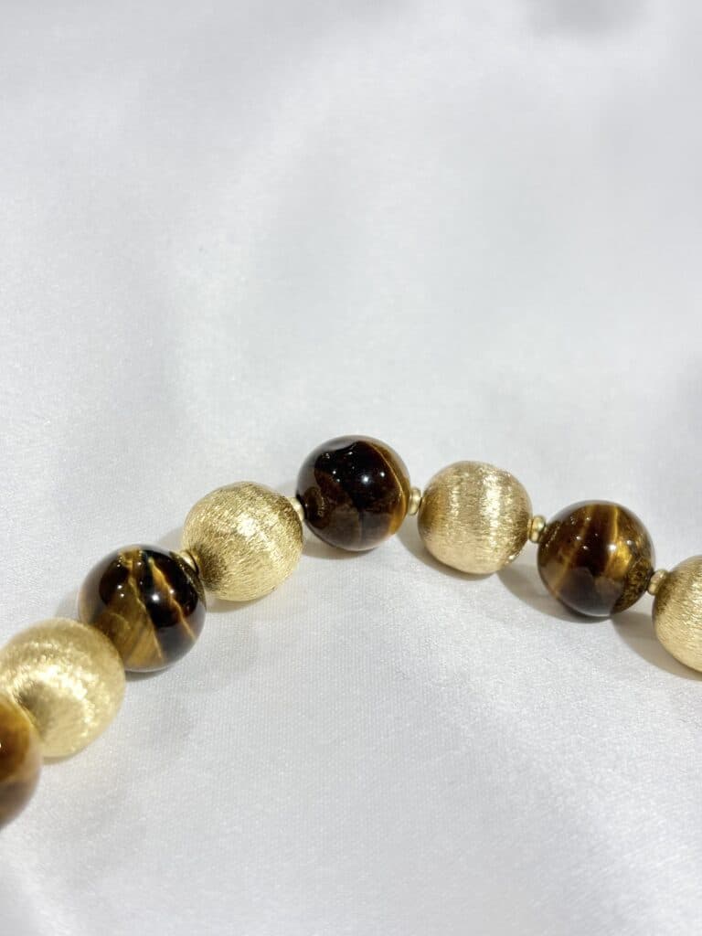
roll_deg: +4.9
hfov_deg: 28.0
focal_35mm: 52
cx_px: 351
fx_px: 1406
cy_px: 468
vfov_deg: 36.8
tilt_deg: -34.4
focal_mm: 5.96
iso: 32
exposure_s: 1/238
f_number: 1.6
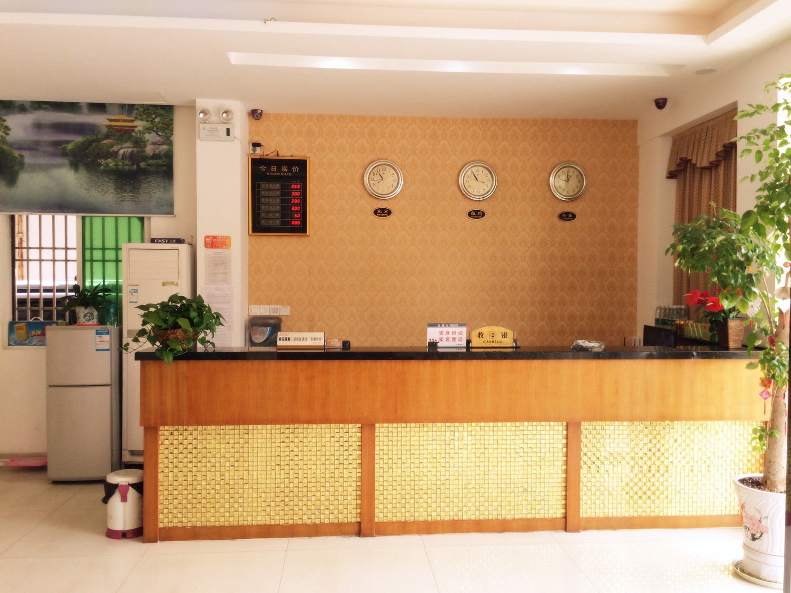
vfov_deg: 48.2
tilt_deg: -2.4
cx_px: 396
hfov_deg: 61.7
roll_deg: -1.7
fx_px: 663
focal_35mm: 29
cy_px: 296
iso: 32
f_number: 2.2
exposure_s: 1/50
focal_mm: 4.15
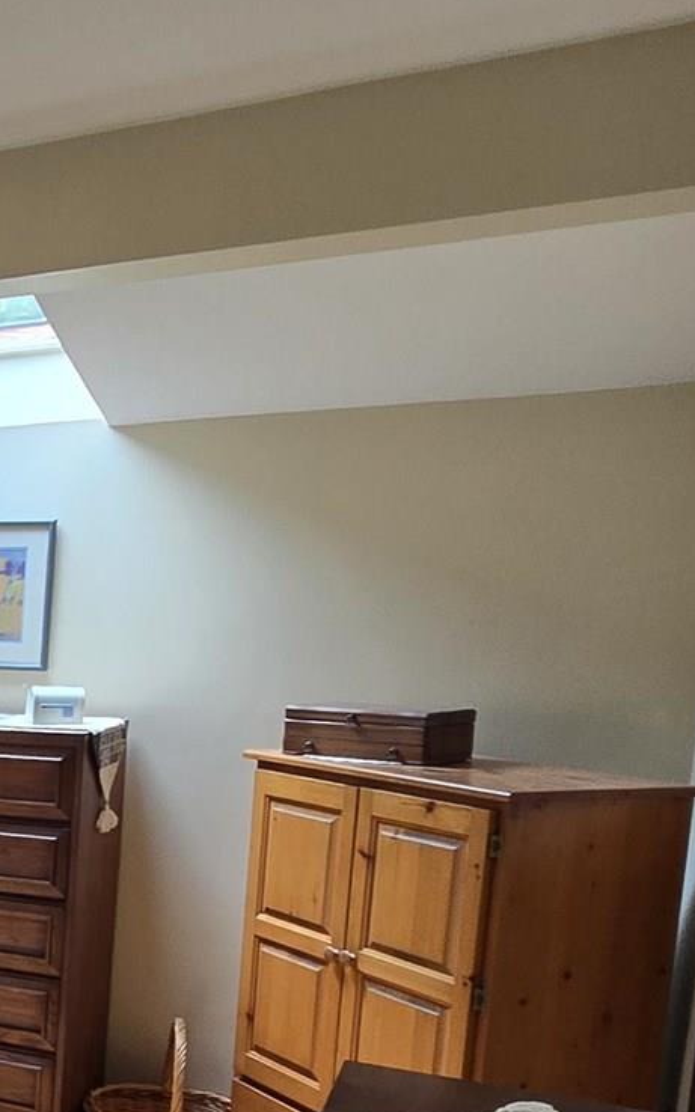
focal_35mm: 43
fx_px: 1304
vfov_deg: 44.7
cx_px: -544
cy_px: 833
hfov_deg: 20.9
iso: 80
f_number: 2.2
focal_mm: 2.2
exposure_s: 1/60
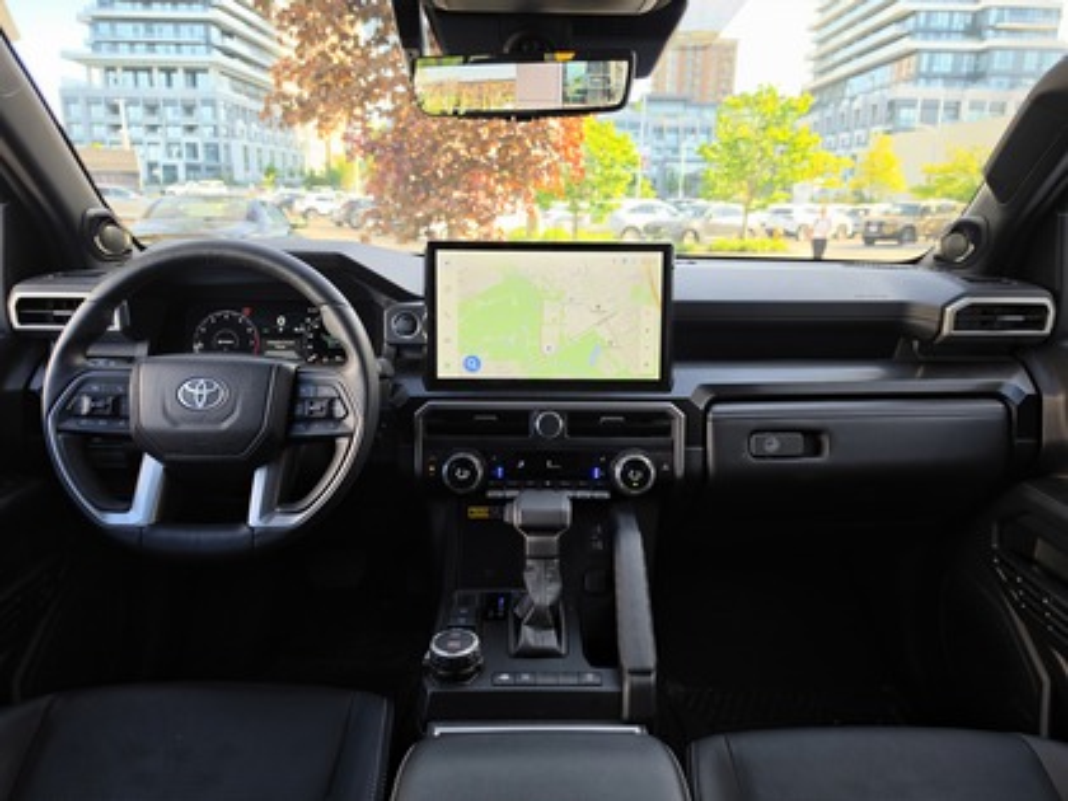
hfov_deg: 73.9
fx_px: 710
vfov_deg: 58.9
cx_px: 534
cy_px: 400
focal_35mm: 23
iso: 20
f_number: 1.4
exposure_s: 1/180
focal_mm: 6.5
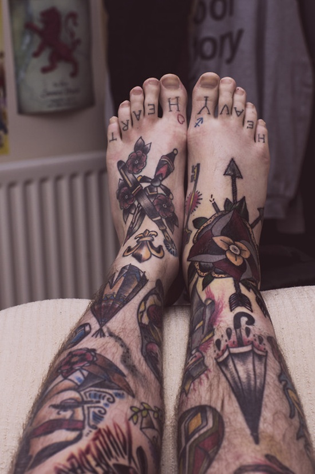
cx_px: 158
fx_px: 987
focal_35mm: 75
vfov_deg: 27.0
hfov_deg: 18.1
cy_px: 237
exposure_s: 1/80
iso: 200
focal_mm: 50
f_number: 6.3
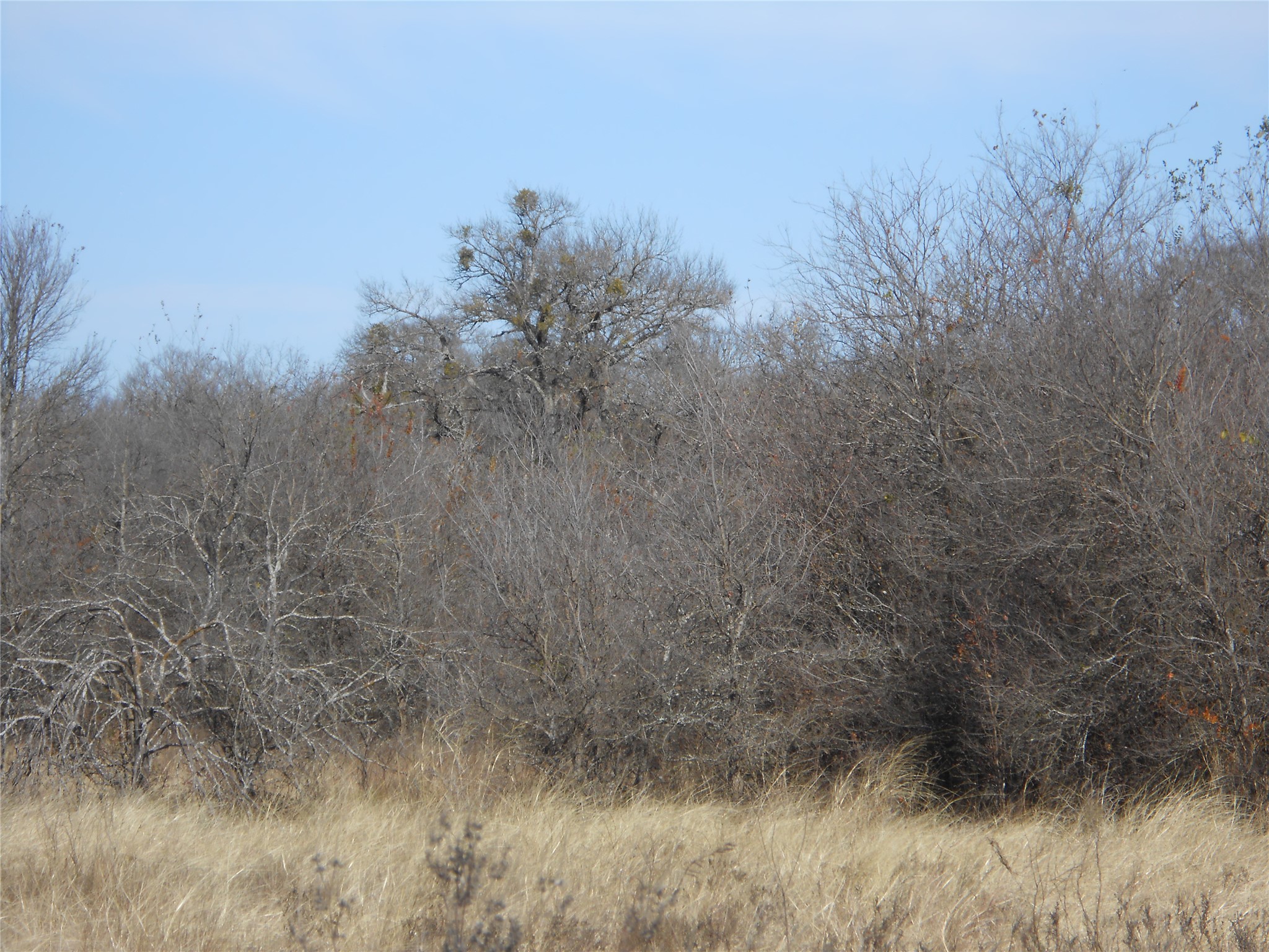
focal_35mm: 156
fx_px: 5719
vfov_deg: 9.5
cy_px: 476
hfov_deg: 12.7
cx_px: 634
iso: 80
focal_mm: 27.6
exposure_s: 1/320
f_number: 6.5
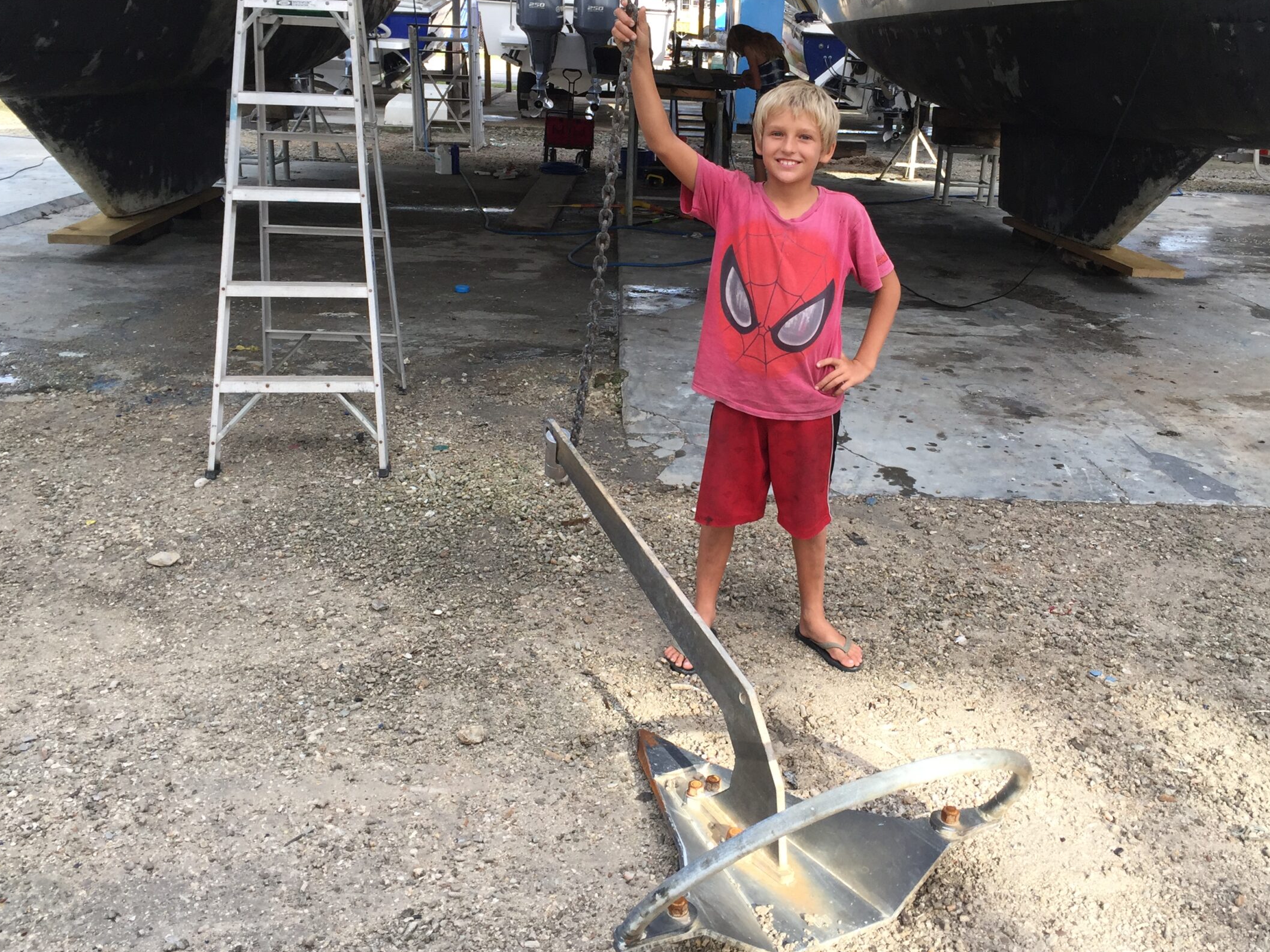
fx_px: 1284
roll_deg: -3.1
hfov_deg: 52.5
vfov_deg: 40.7
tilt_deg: -17.7
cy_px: 434
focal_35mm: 35
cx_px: 719
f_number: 2.2
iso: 32
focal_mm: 4.15
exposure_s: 1/350
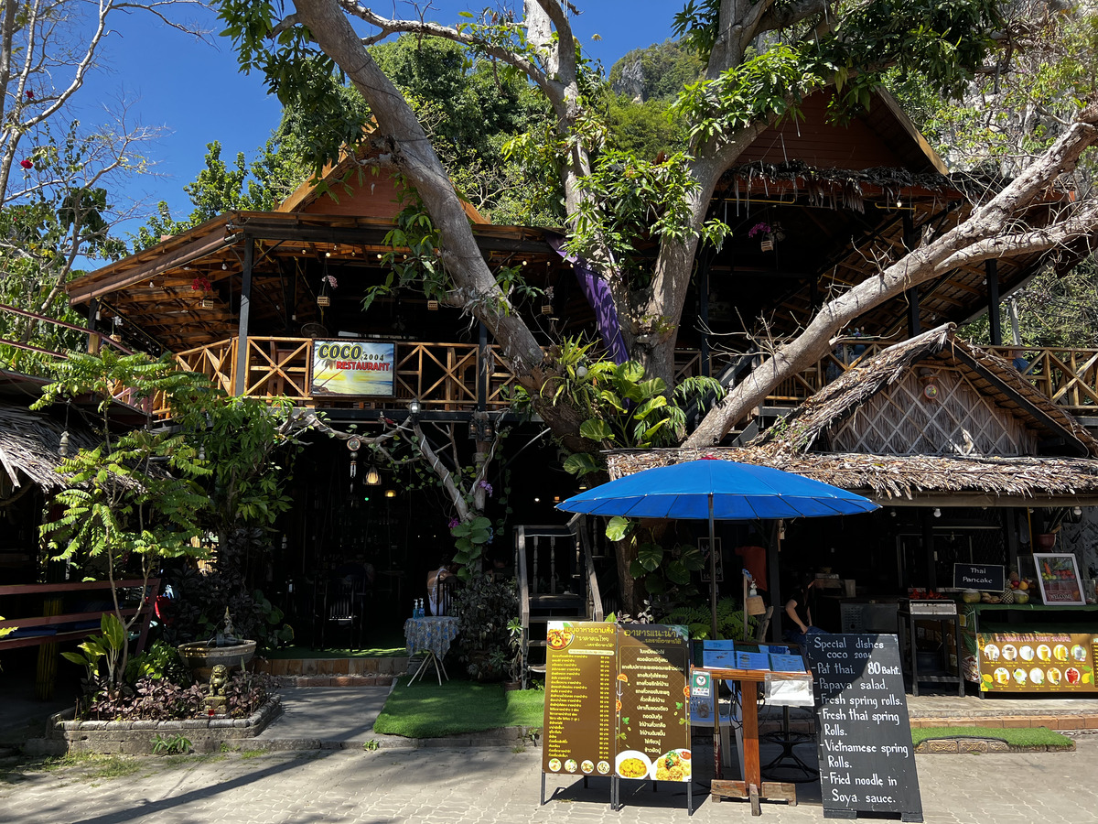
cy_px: 412
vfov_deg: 53.1
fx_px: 825
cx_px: 549
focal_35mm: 26
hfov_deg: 67.3
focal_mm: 5.7
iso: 50
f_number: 1.5
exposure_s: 1/1038
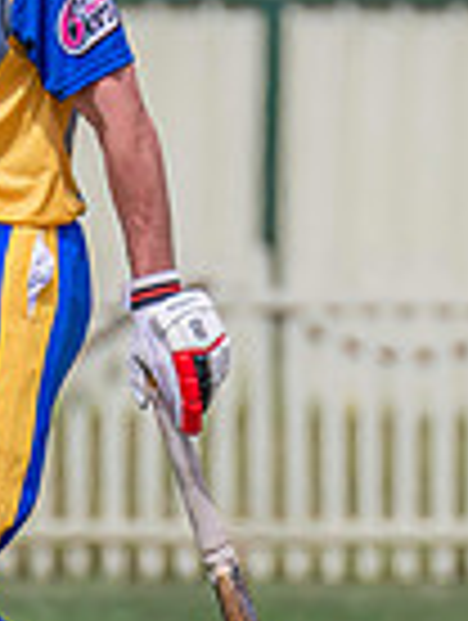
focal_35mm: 2517
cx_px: 522
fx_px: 45233
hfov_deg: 0.6
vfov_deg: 0.8
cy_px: 304
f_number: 8
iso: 800
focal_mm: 600
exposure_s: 1/2500
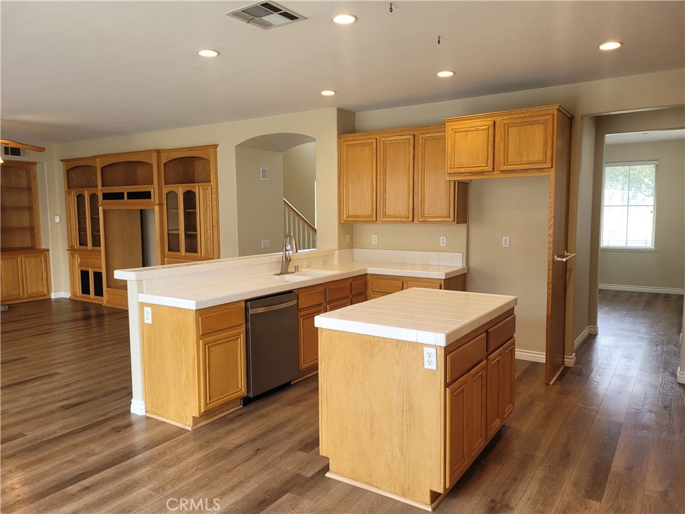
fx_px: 515
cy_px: 257
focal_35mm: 26
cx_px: 342
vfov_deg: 53.1
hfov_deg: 67.3
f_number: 1.8
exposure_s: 1/120
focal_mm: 5.4
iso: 80
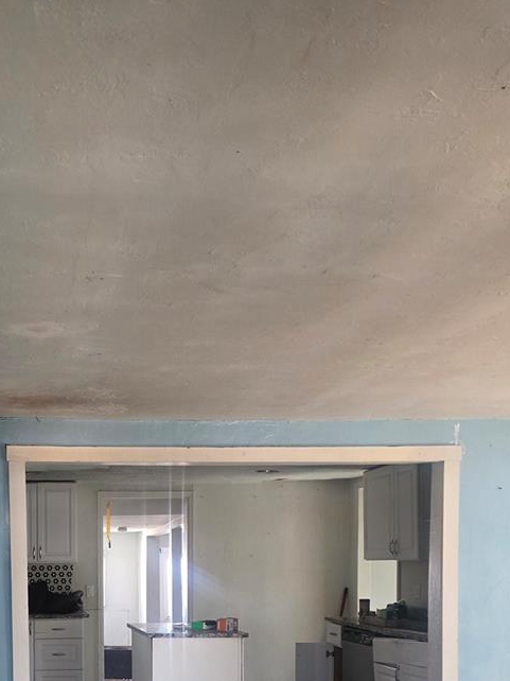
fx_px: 845
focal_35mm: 43
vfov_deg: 40.8
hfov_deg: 32.3
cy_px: 600
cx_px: 73
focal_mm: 6.3
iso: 640
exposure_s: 1/120
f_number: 1.7
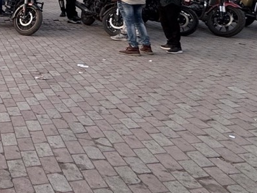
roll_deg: +0.7
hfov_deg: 25.2
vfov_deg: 22.1
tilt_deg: +5.3
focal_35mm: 57
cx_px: -134
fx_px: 423
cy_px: -81
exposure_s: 1/136
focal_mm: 2.22
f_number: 2.2
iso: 40
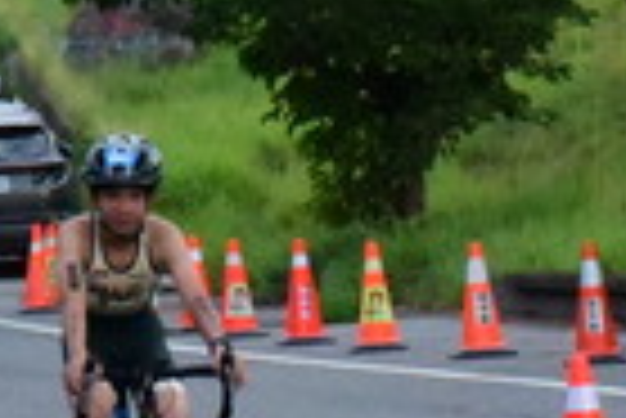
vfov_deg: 2.7
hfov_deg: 4.0
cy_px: 258
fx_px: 8982
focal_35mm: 516
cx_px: 77
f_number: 14
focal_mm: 92
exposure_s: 1/3200
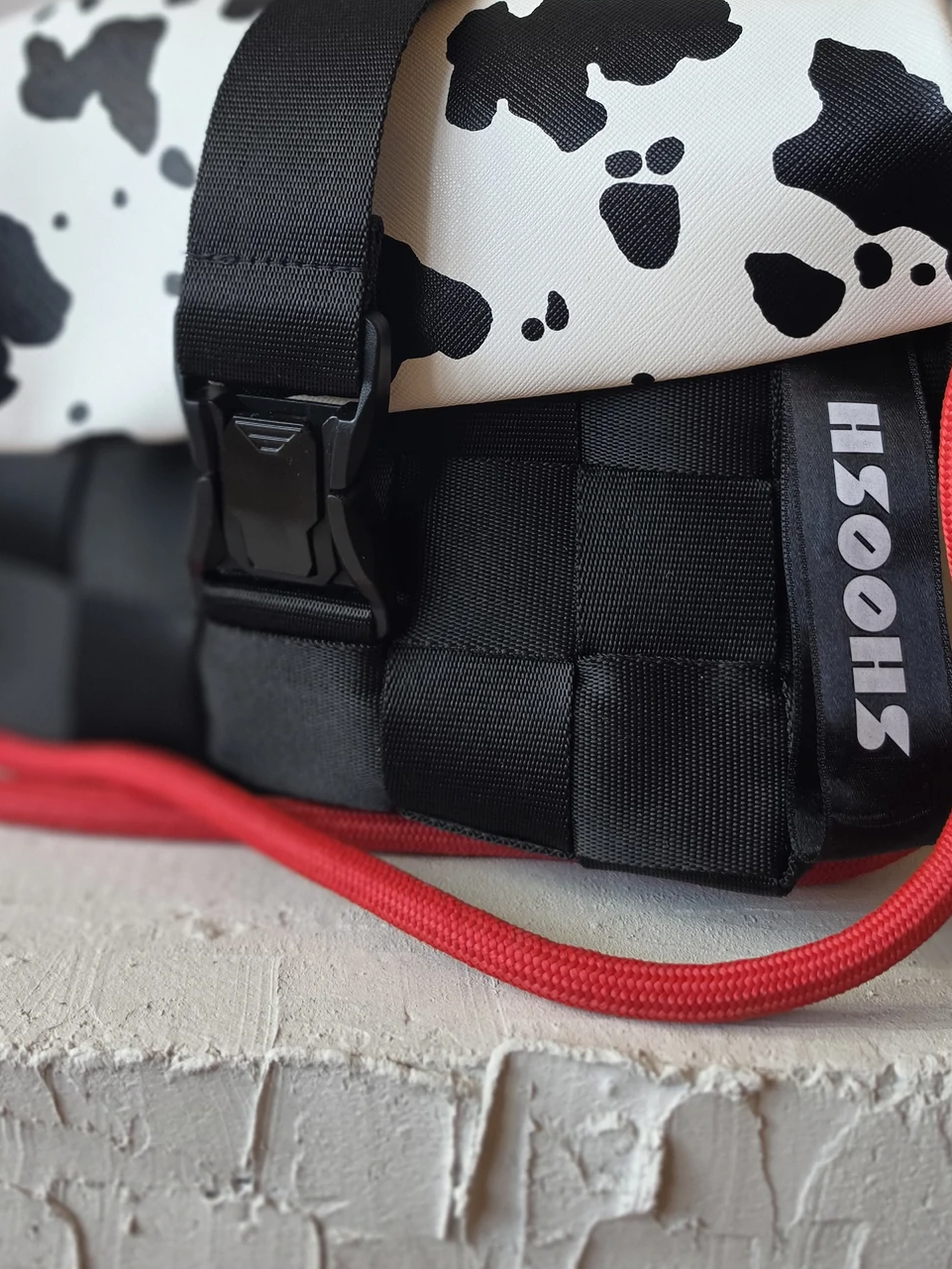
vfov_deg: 47.1
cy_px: 308
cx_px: 476
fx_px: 1393
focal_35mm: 38
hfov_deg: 37.7
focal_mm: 6.5
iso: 125
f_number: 1.4
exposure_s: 1/180
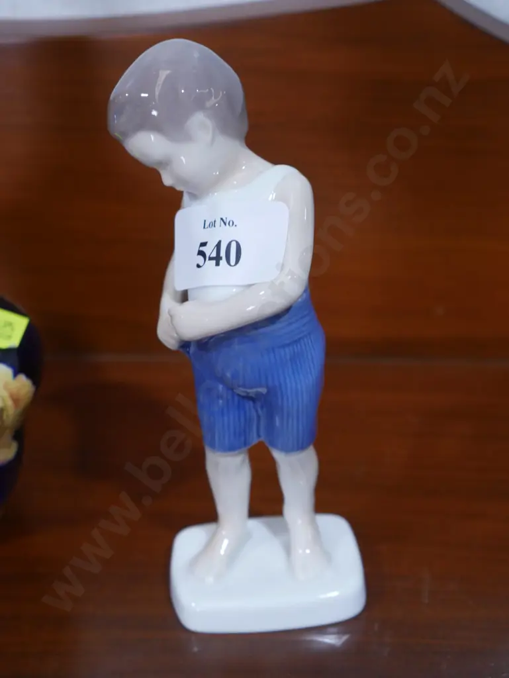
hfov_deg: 20.5
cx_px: 254
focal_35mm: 72
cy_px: 339
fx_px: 1410
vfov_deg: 27.0
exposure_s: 1/80
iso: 1000
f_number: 5.5
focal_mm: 36
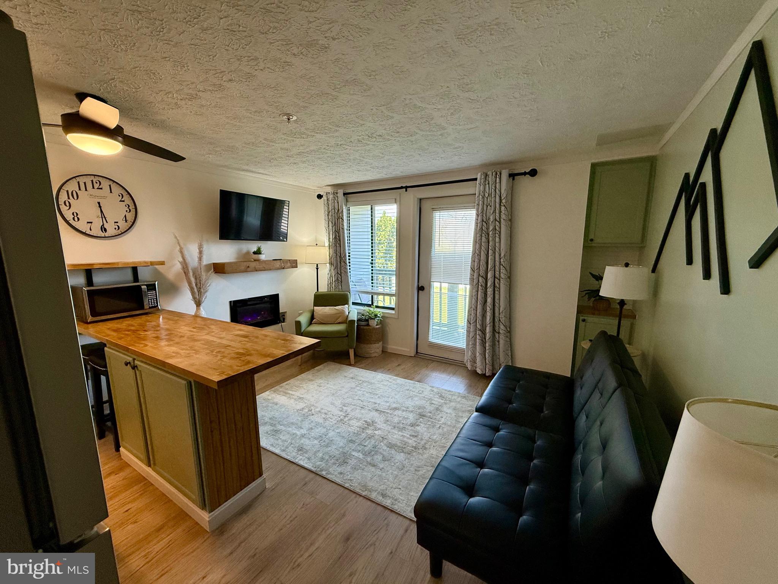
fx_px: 315
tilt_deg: -8.3
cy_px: 292
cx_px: 389
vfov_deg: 85.7
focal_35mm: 14
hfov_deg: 102.1
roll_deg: +0.6
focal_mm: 2.22
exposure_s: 1/120
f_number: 2.2
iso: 160
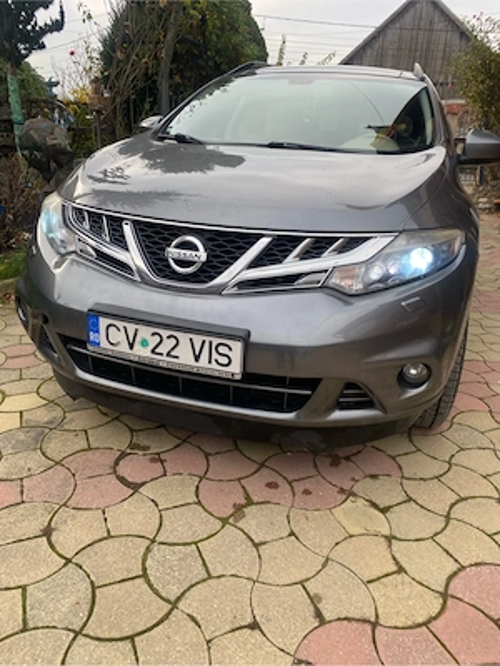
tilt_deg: -22.4
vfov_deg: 67.3
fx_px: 501
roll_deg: -1.8
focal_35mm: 26
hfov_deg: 53.1
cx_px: 250
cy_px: 333
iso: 32
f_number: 1.8
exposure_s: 1/489
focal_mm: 4.25
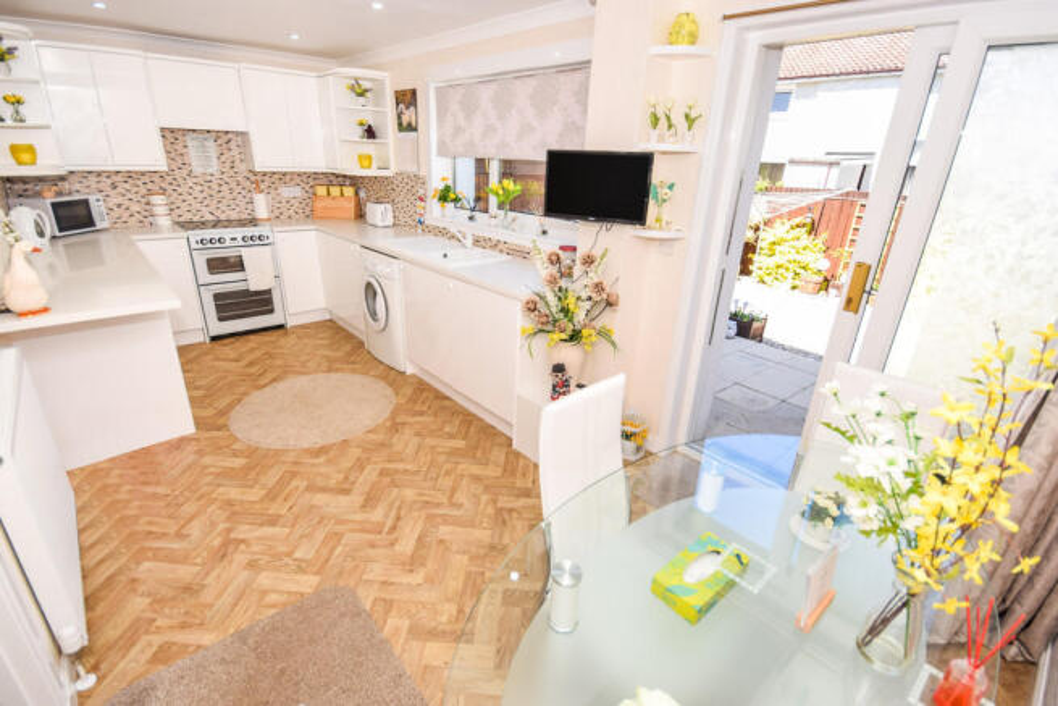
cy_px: 353
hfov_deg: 100.4
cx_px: 529
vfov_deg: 77.4
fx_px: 441
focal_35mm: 15
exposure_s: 1/125
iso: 220
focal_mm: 10
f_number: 5.6
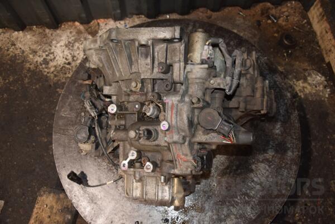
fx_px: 335
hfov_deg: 53.1
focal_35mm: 36
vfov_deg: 36.9
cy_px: 112
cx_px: 168
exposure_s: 1/60
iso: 800
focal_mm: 24
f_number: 5
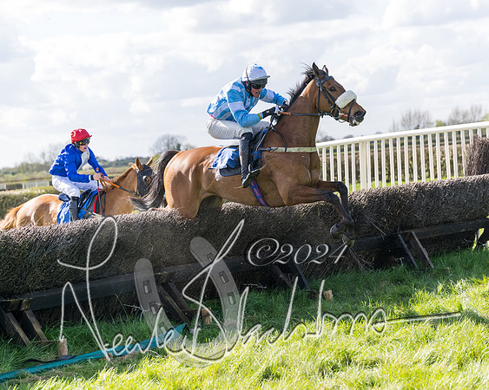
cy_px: 195
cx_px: 293
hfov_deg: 20.2
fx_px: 1369
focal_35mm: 95
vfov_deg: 16.3
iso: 400
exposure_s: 1/2000
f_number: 4
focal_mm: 84
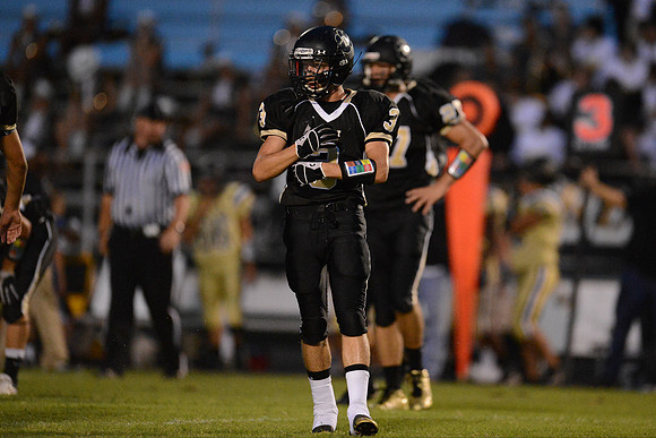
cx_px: 328
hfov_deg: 5.2
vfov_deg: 3.4
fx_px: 7290
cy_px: 219
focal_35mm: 400
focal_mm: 400
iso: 12800
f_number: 2.8
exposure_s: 1/800
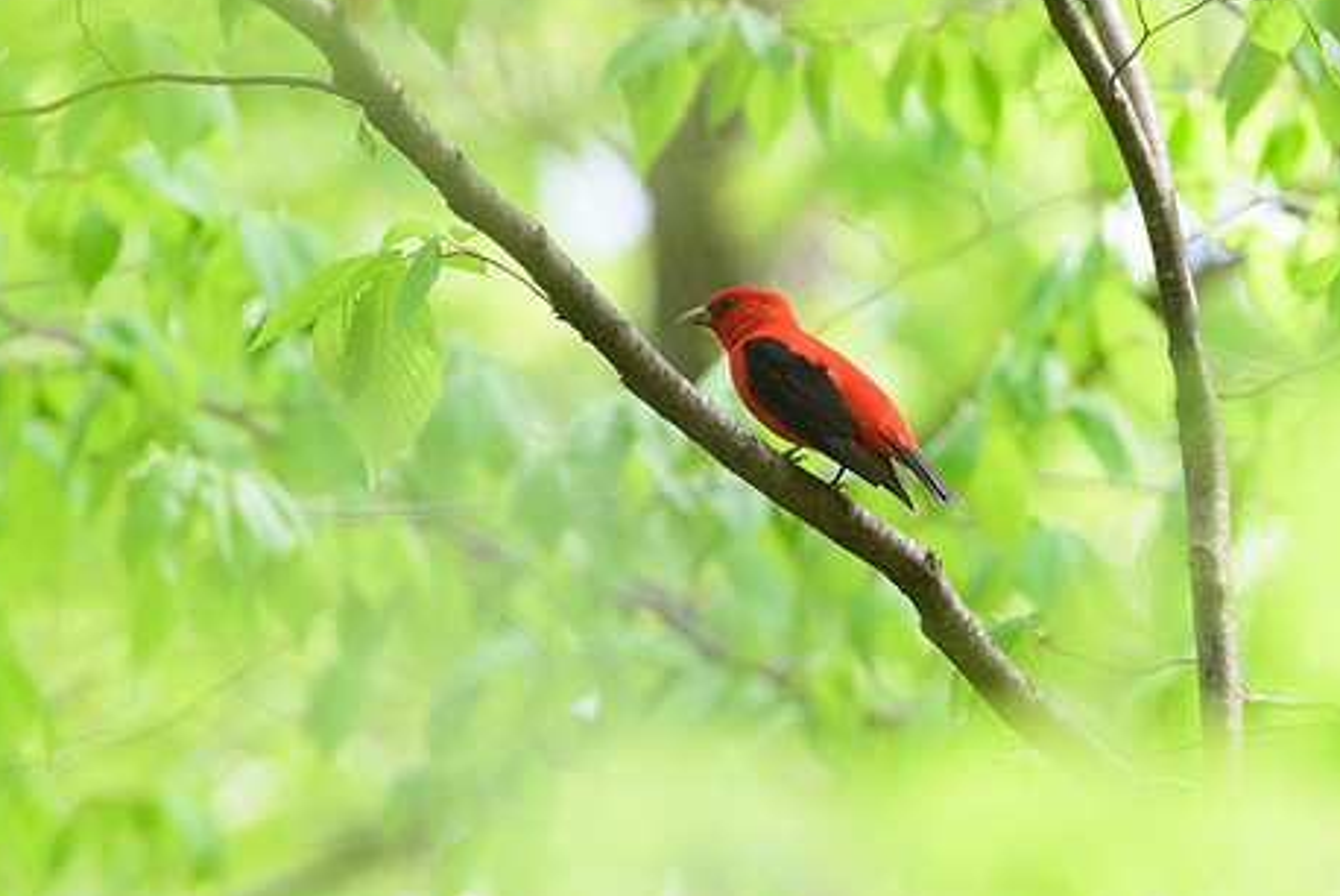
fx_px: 42421
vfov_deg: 1.2
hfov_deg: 1.8
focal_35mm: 1139
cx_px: 810
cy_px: 379
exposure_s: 1/160
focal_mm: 600
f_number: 8
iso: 1000
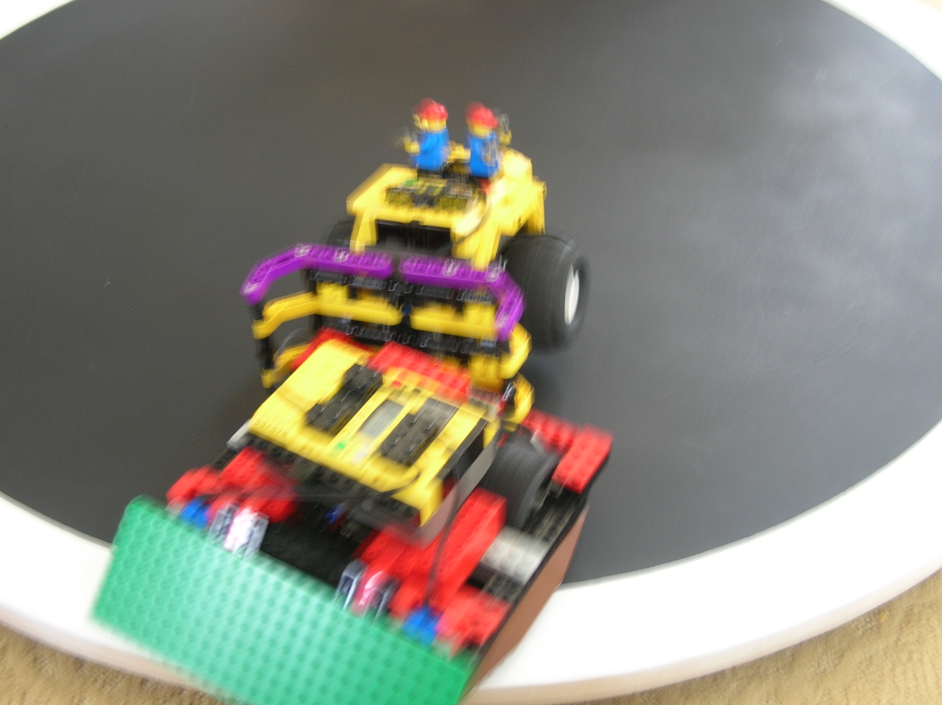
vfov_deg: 30.8
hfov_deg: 40.5
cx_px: 471
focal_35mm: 47
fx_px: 1278
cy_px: 352
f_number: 2.9
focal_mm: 7.8
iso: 51
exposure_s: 1/3.6
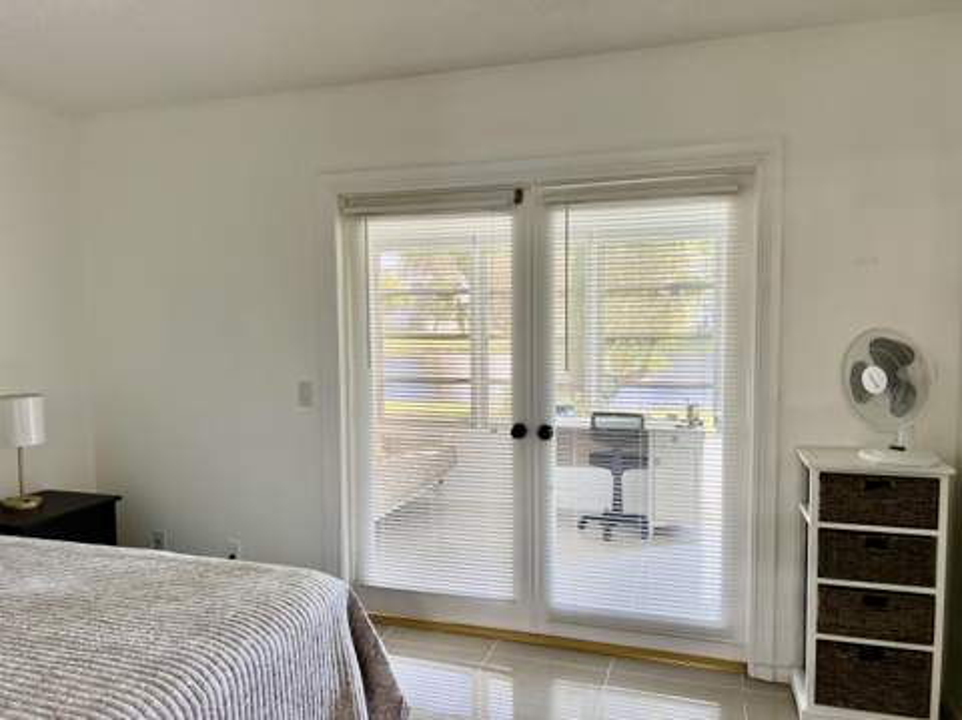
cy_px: 360
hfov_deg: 67.4
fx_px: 722
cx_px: 481
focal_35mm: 26
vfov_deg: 53.0
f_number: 1.5
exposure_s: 1/60
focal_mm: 5.7
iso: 64
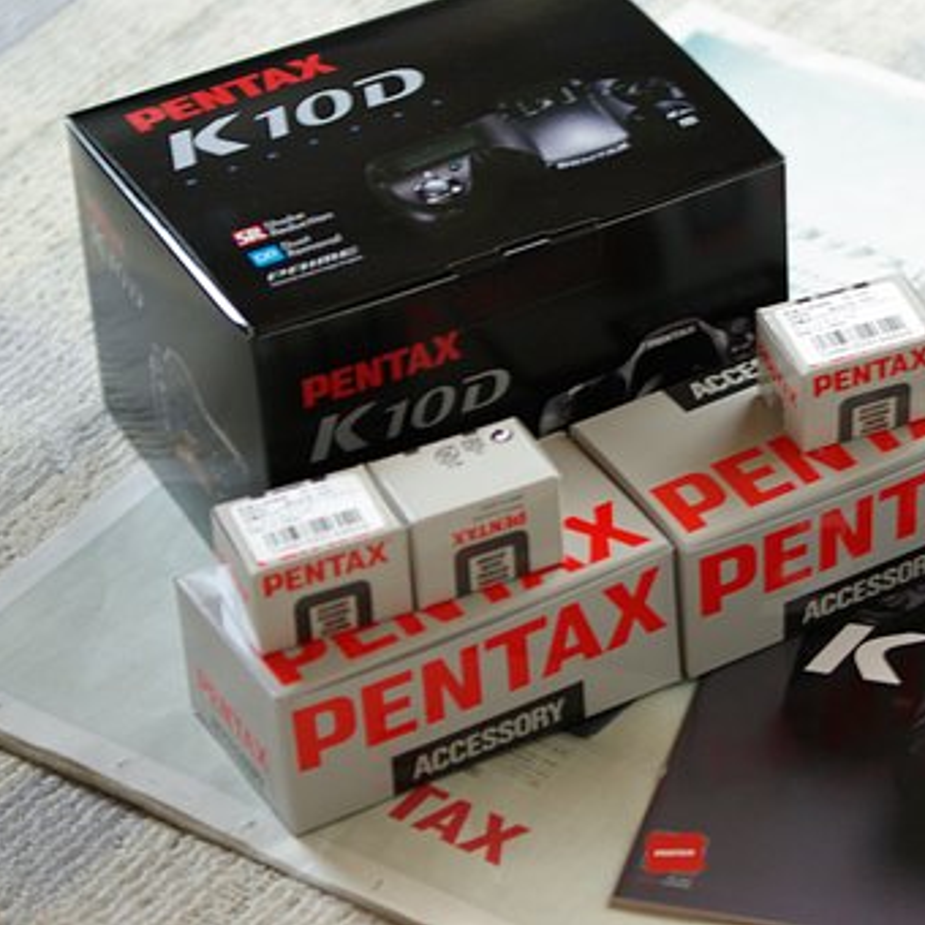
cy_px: 461
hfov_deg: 11.3
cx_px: 667
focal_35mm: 154
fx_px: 4656
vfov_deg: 11.3
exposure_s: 1/10
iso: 400
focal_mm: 80
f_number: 2.8
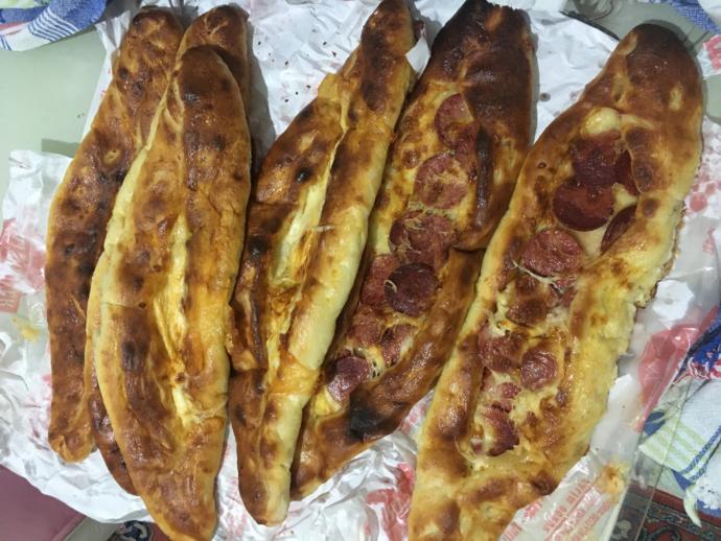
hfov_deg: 61.6
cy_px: 270
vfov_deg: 48.3
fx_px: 604
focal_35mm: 29
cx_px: 360
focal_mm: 4.15
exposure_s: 1/25
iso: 200
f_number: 2.2
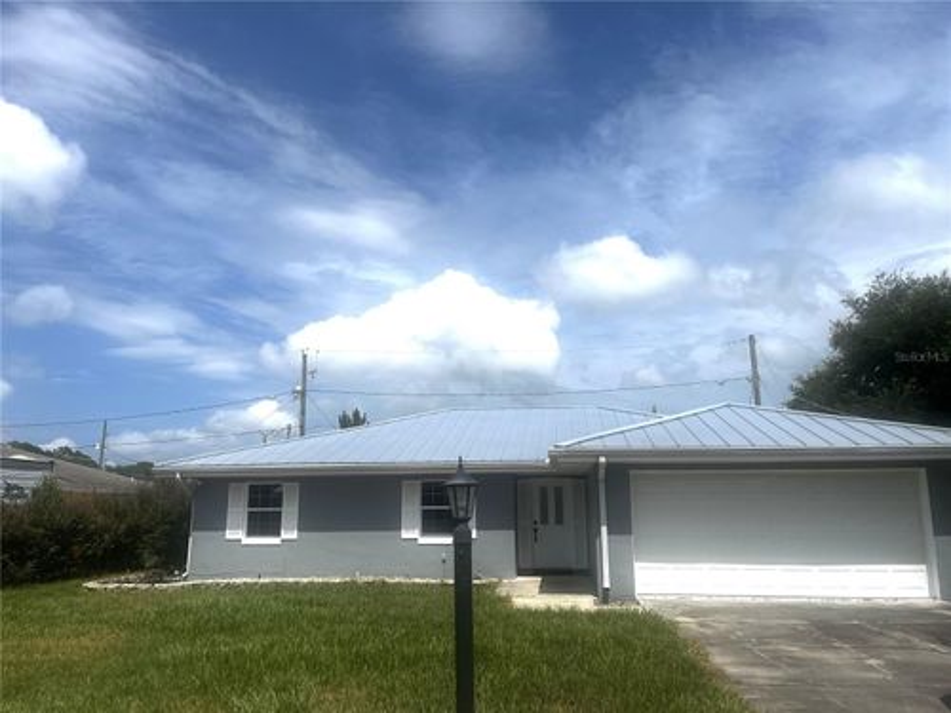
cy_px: 356
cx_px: 476
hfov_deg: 67.3
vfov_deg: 53.1
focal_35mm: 26
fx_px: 714
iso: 50
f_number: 1.6
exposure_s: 1/7874
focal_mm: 5.1
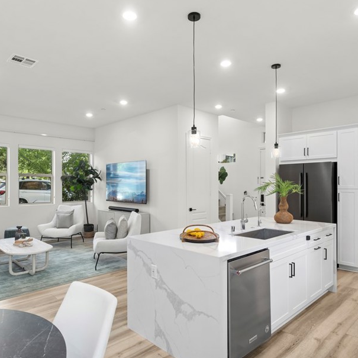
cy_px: 184
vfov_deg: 67.2
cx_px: 172
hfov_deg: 67.2
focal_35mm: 23
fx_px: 269
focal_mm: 16
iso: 160
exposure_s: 1/3.33
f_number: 9
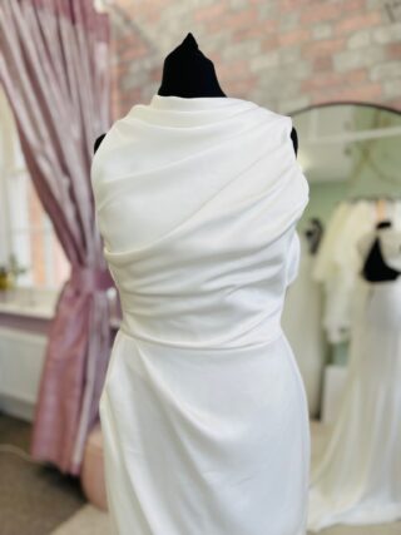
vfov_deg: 67.3
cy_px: 268
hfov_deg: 53.0
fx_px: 402
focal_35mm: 26
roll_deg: +1.4
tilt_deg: -6.7
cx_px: 200
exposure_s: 1/207
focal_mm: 5.1
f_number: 1.6
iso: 40
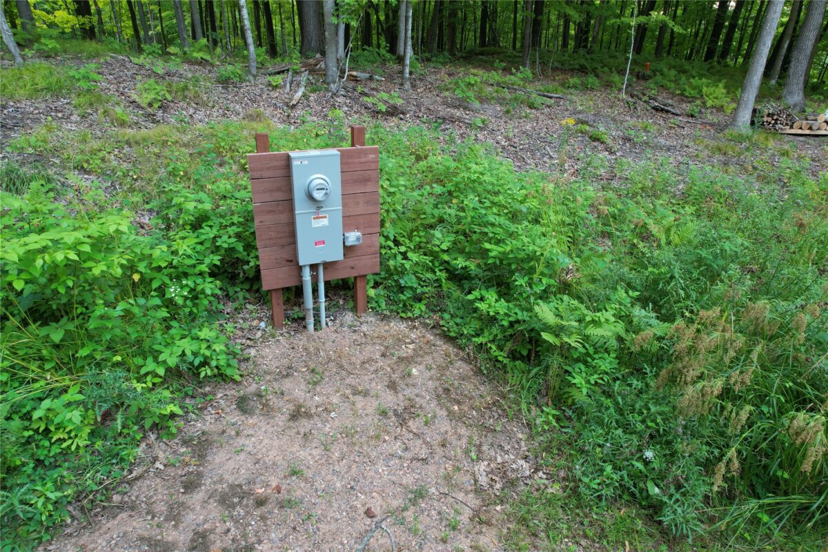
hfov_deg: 78.6
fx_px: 506
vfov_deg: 57.2
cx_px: 414
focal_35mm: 22
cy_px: 276
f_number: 2.8
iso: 100
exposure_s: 1/20
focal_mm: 8.38
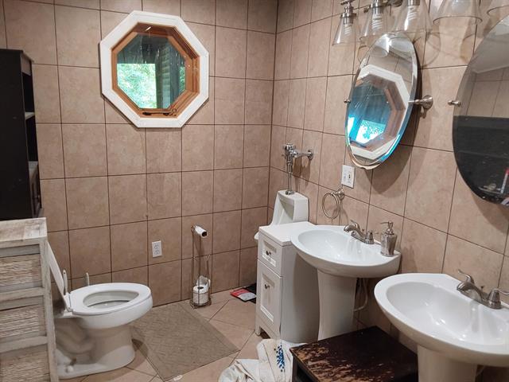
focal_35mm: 28
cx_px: 254
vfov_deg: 49.7
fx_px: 412
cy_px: 191
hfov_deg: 63.4
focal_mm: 2.91
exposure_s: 1/50
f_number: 1.9
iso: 200
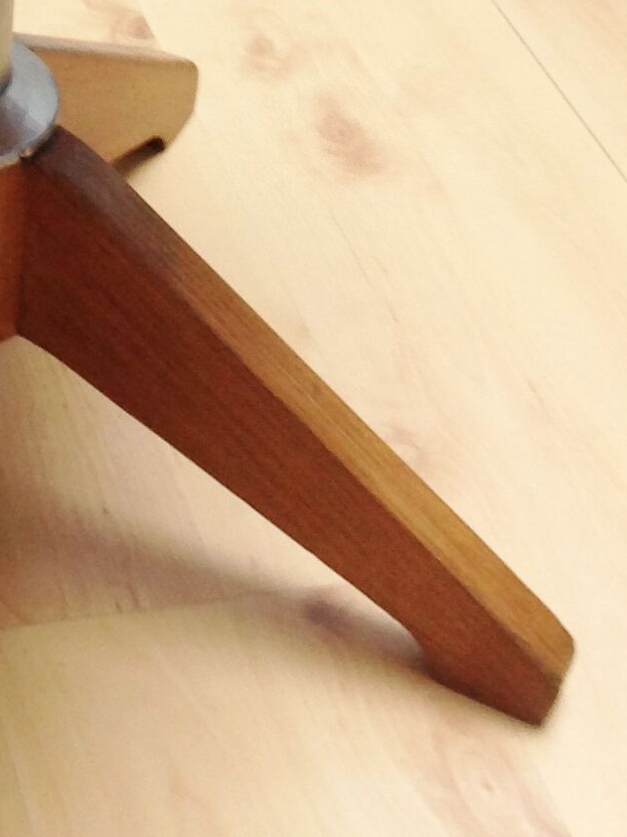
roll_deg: +1.2
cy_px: -315
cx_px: -236
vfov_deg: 16.8
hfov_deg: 13.0
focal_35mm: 109
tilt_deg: -27.8
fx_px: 2633
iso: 50
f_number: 2.4
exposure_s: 1/15
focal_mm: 4.28
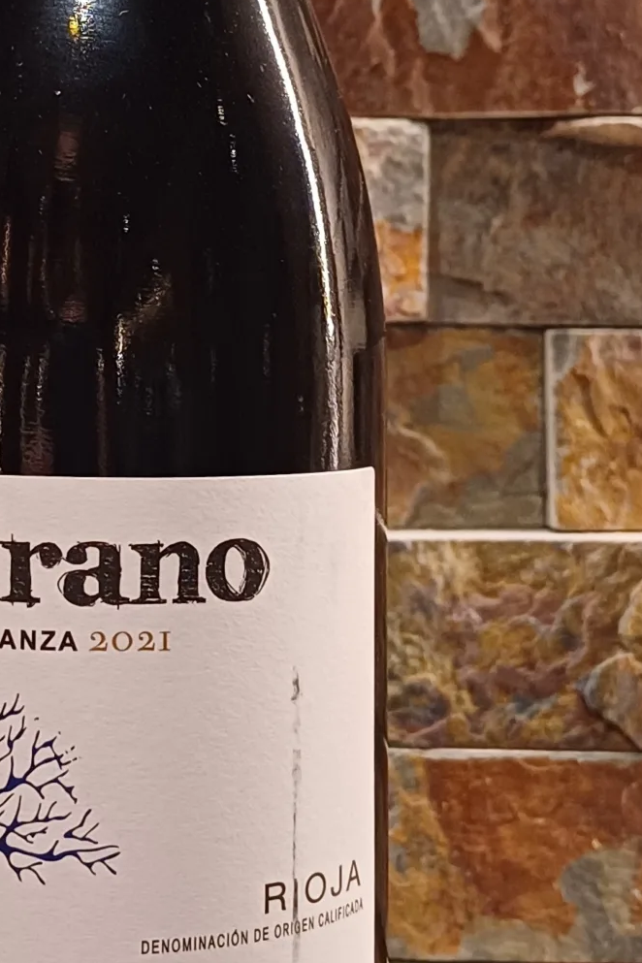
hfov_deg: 20.0
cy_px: 250
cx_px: 77
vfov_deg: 29.6
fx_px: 1792
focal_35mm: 67
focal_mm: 4.65
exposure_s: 1/50
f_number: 1.8
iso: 320
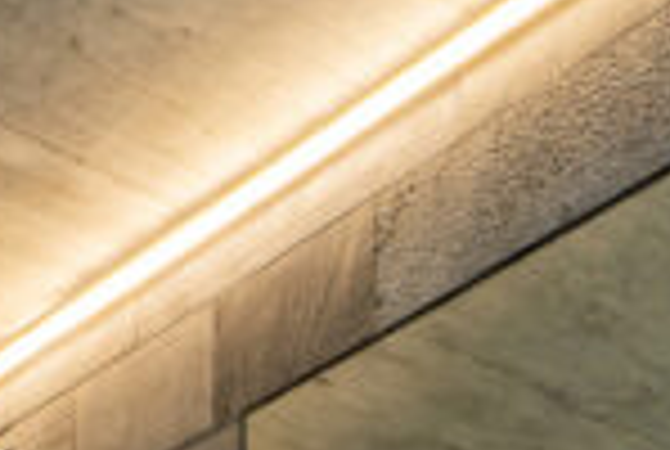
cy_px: 1480
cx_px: 1050
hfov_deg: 16.5
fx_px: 2070
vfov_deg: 9.1
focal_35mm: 111
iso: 64
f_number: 9
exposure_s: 1/2.5
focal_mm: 14
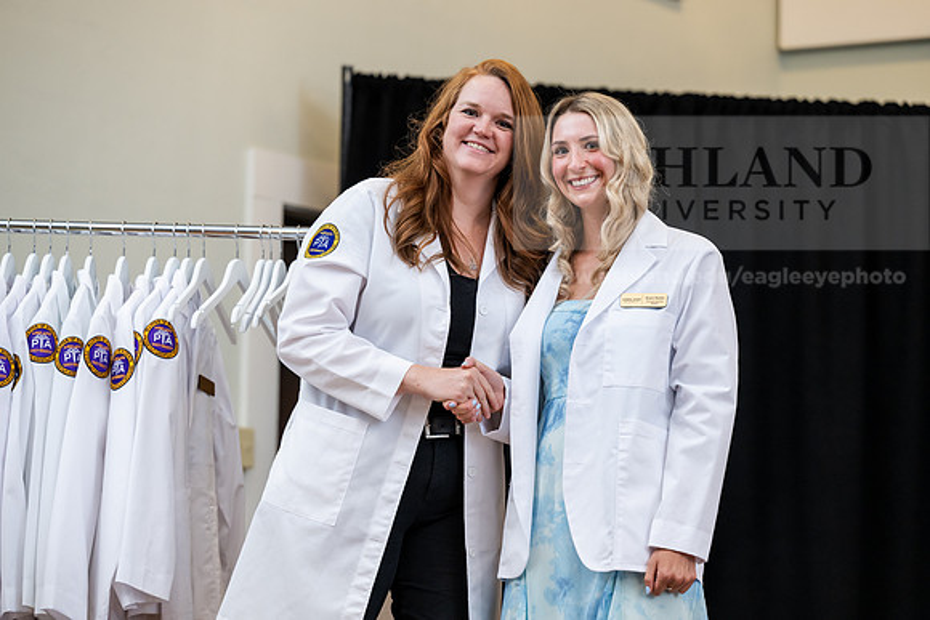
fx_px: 3359
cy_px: 310
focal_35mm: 130
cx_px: 465
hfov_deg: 15.8
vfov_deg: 10.6
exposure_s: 1/200
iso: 1600
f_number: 3.5
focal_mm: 130
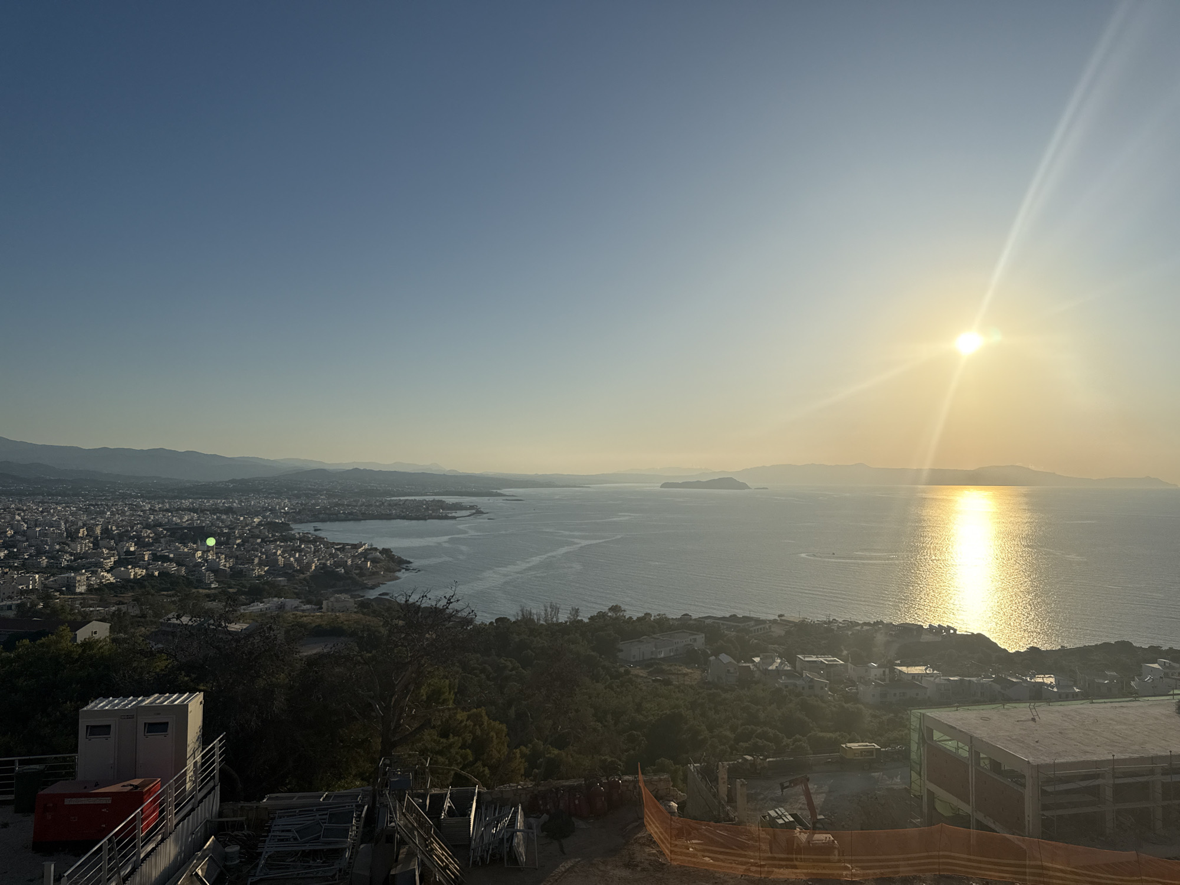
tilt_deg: +3.2
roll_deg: -0.8
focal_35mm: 24
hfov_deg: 71.6
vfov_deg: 56.8
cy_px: 442
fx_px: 818
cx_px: 590
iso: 64
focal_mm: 6.76
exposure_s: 1/14286
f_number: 1.78
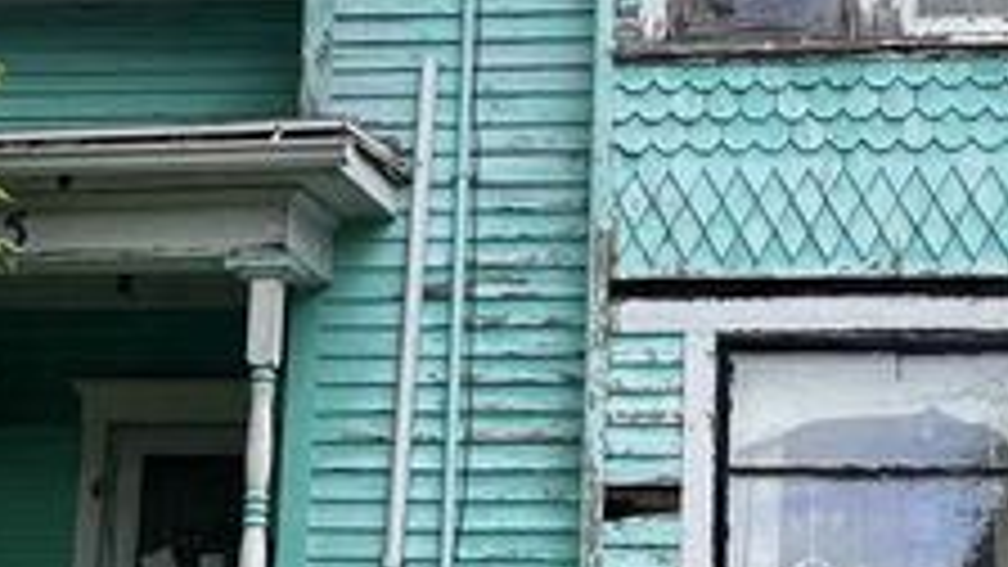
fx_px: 2085
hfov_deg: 27.1
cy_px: 371
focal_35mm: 78
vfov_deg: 15.5
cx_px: 594
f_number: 1.78
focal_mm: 6.86
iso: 80
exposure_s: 1/1495
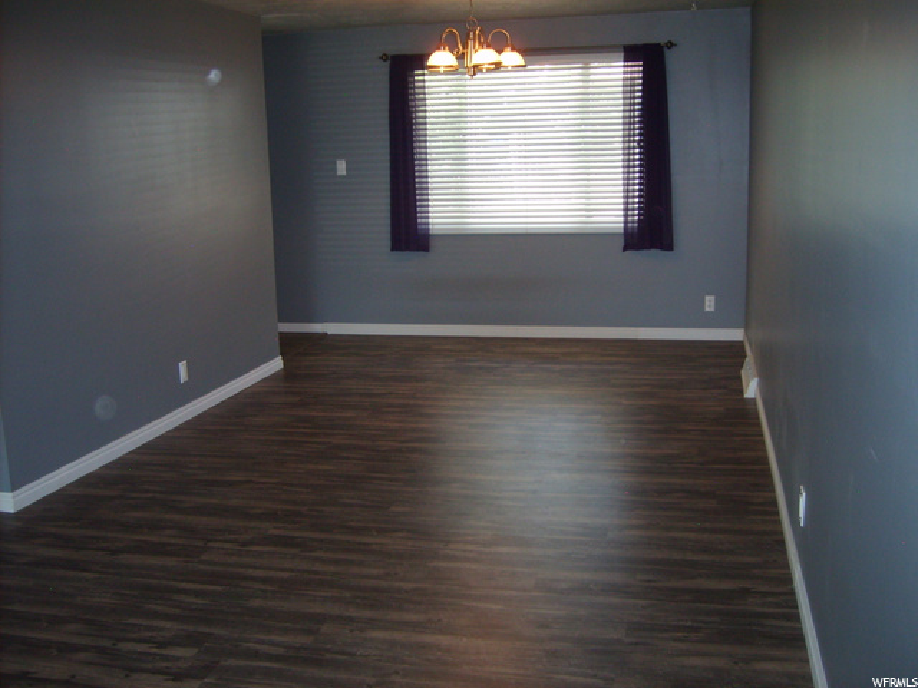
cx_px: 459
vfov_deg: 40.7
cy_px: 344
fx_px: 928
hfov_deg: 52.6
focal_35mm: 35
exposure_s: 1/45
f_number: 2.8
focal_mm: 5.8
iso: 100
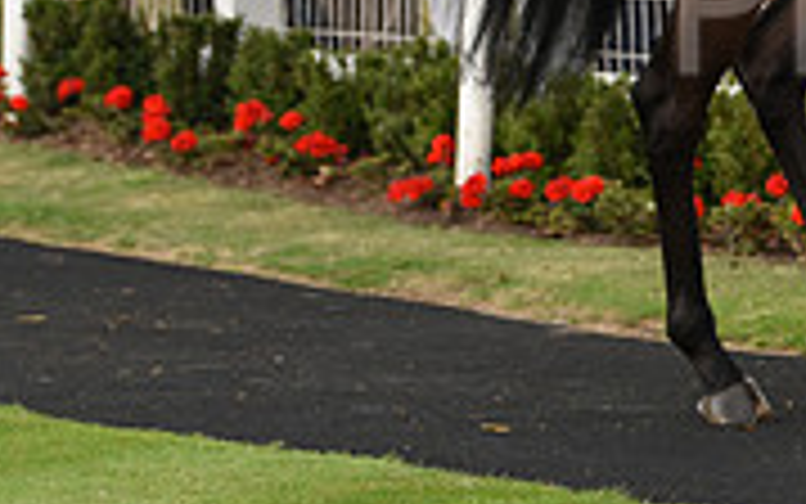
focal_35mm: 478
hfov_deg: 4.4
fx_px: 10503
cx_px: 1261
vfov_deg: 2.7
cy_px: -209
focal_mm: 145
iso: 800
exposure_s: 1/1250
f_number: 5.6
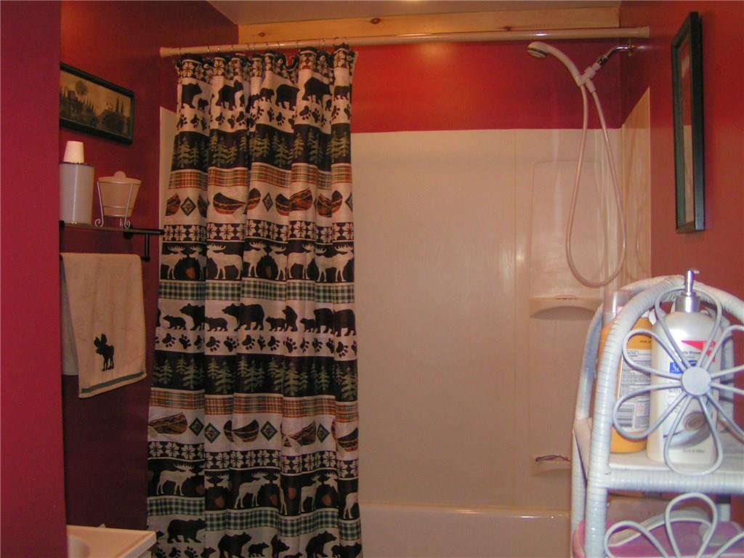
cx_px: 372
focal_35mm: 38
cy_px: 279
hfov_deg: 49.0
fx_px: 817
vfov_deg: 37.7
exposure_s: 1/40
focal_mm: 5.8
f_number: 2.8
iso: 200
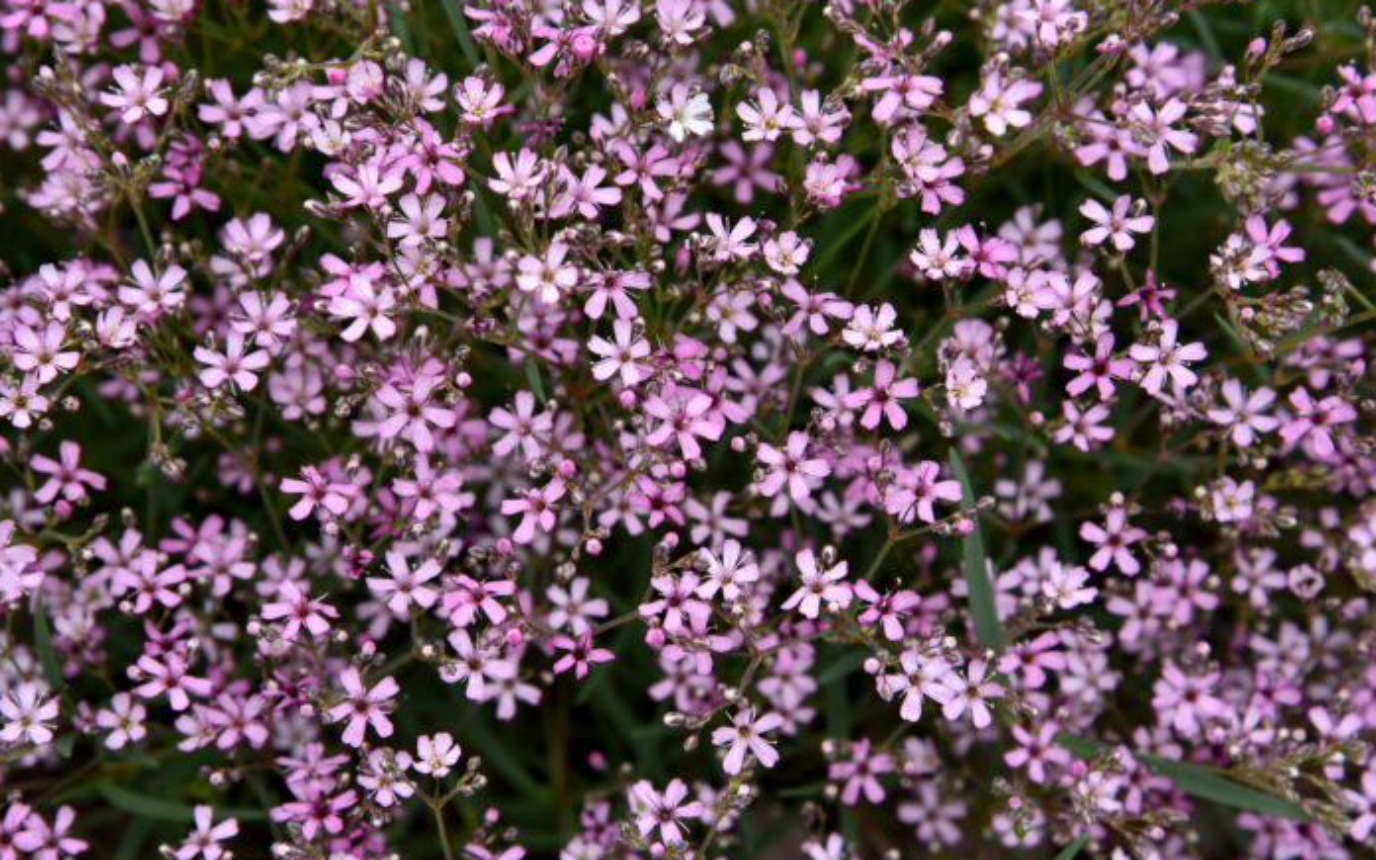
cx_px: 690
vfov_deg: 10.7
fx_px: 4613
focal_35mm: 123
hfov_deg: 17.0
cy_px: 408
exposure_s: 1/60
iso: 200
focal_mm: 120
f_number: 10
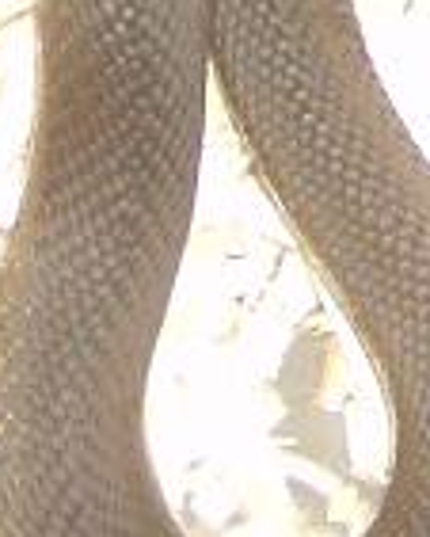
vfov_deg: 6.7
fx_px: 4449
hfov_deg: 5.5
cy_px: -457
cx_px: 190
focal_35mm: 280
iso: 200
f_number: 2.8
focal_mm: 6
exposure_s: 1/60
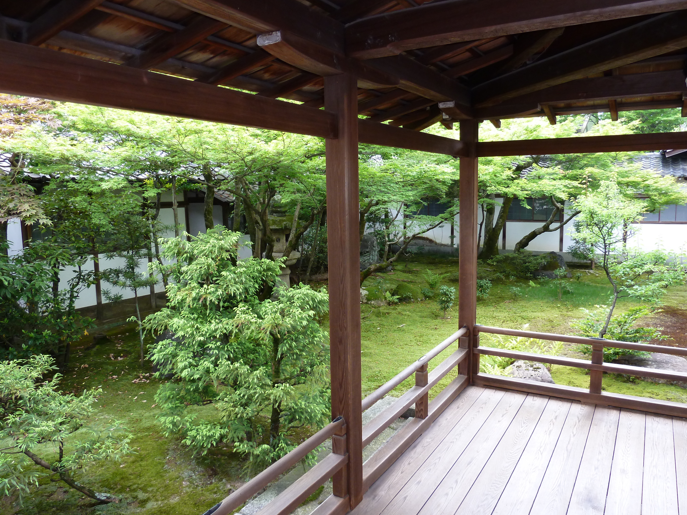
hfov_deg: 67.3
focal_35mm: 26
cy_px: 261
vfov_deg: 53.1
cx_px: 346
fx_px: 516
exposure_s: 1/30
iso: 125
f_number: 3.3
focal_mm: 4.1
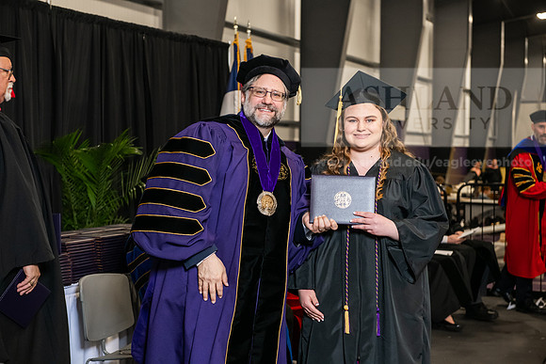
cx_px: 273
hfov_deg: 28.8
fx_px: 1062
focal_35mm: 70
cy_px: 182
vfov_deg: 19.5
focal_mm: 70
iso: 2500
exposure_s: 1/200
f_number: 5
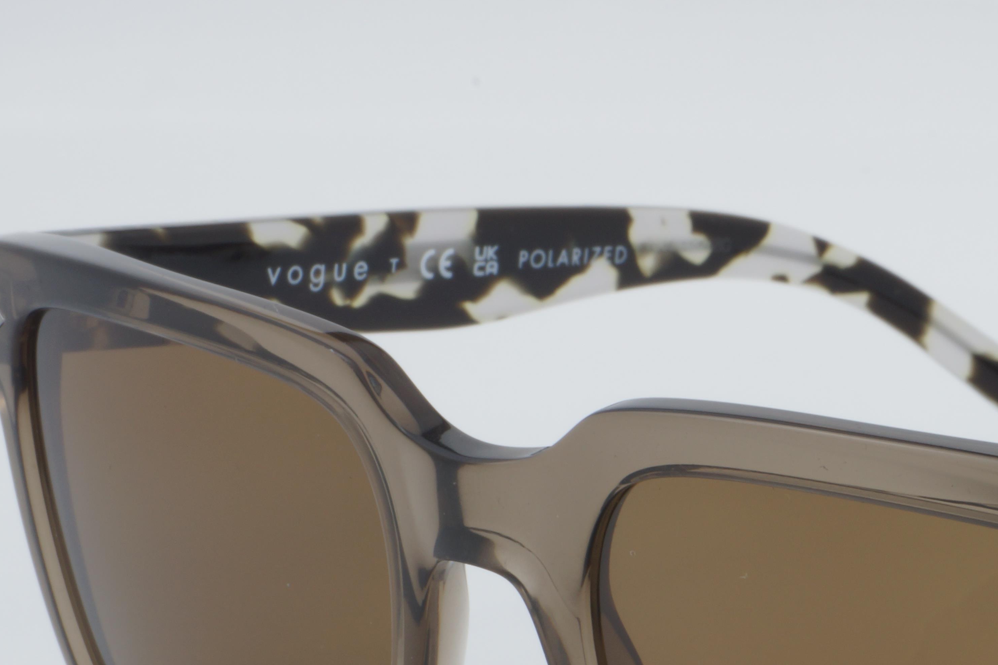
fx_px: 4630
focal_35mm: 167
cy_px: 596
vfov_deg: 8.2
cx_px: 964
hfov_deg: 12.2
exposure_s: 1/4
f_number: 32
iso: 100
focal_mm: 55
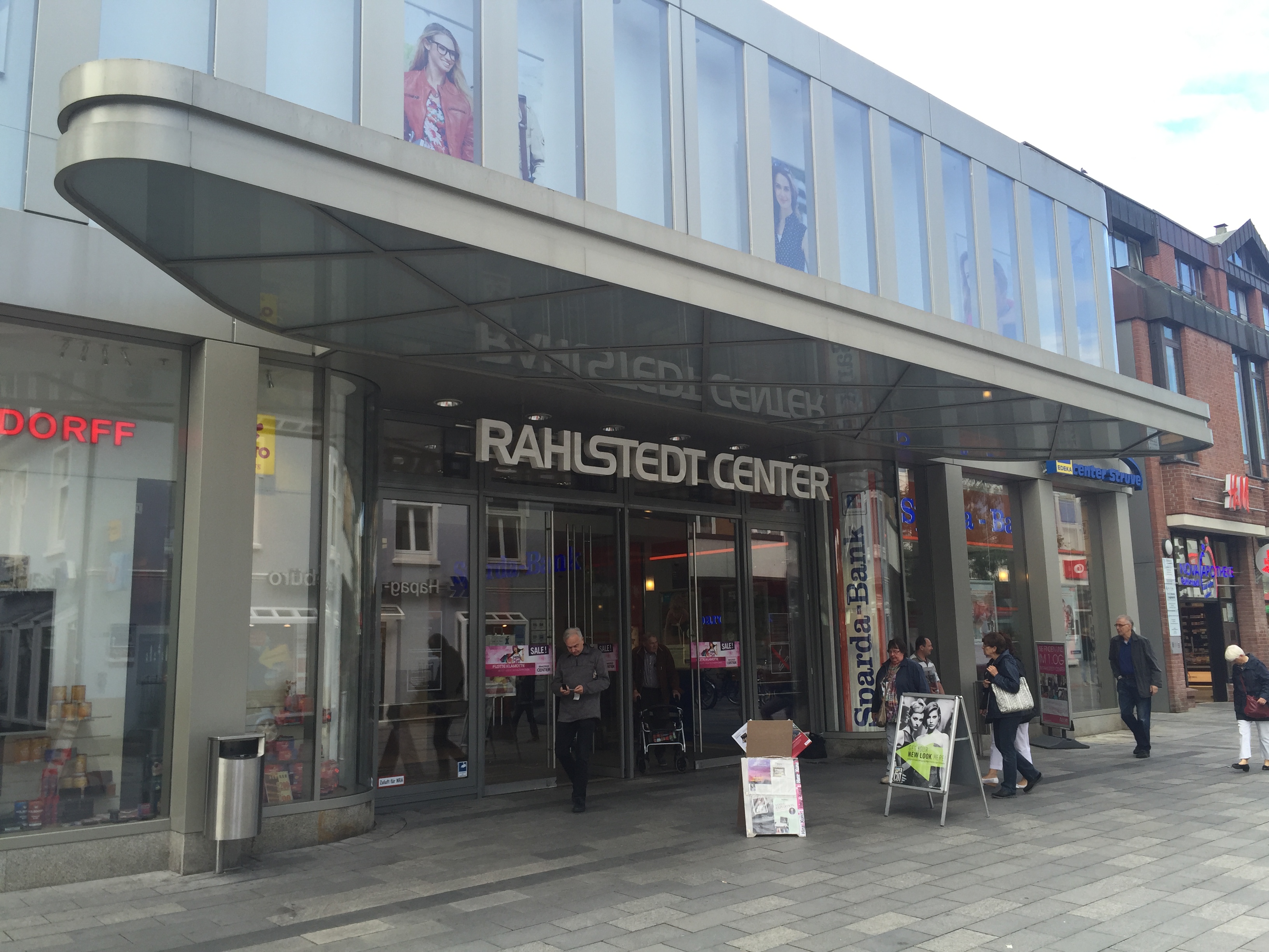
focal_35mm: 29
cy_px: 476
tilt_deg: +8.8
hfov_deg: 61.7
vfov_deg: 48.2
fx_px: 1063
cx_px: 634
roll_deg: +0.8
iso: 32
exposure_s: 1/399
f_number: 2.2
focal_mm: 4.15
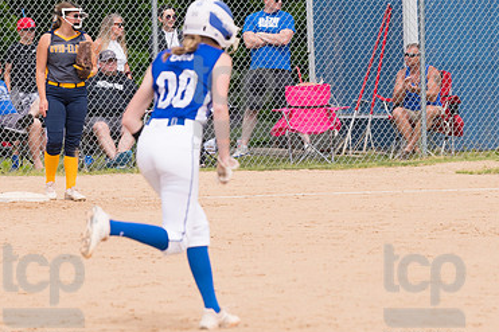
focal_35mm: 456
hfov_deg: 4.5
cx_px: 234
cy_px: 103
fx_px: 6318
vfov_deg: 3.0
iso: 320
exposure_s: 1/1600
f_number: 5.6
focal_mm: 195
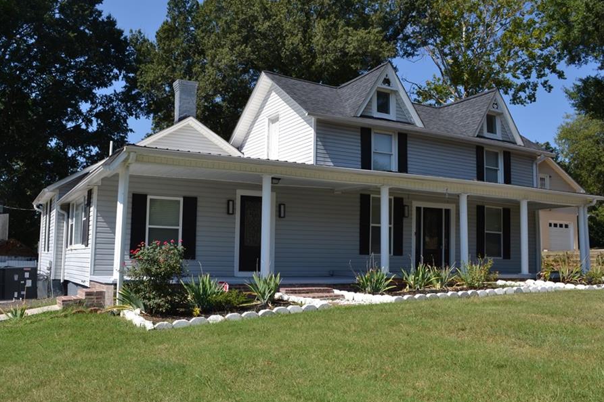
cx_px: 270
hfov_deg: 60.2
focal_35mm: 31
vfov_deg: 42.3
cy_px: 187
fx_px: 520
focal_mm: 18
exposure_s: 1/250
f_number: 8
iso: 100
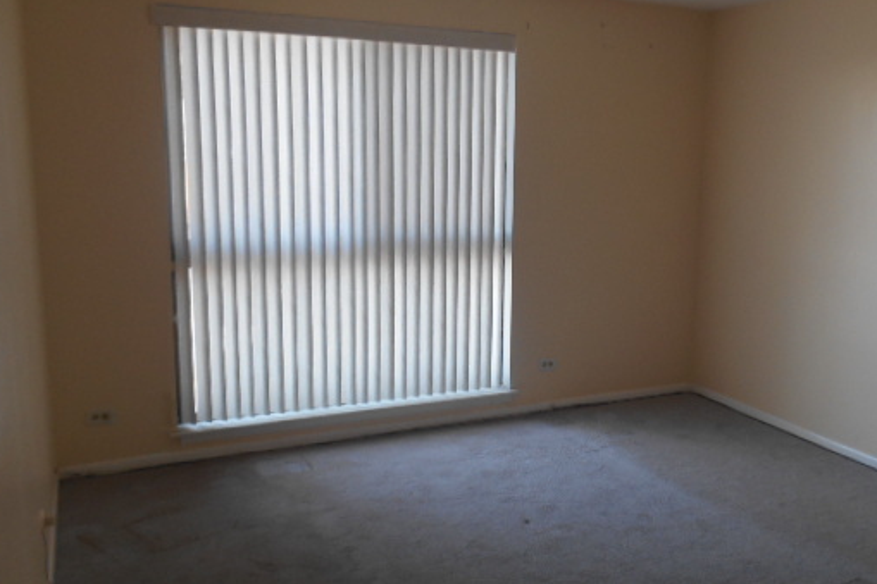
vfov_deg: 38.9
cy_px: 296
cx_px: 526
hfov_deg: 55.4
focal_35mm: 34
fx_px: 828
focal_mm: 4.7
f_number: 3.4
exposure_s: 1/30
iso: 80
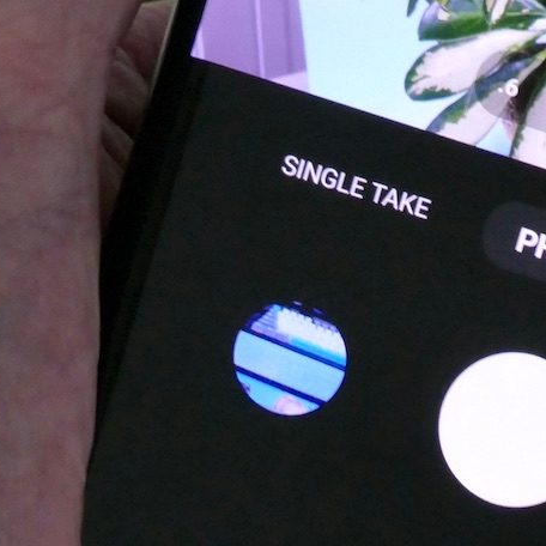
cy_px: 147
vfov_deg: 2.1
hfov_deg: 2.1
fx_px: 14687
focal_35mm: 823
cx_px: 624
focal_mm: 80.51
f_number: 5
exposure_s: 1/13
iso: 1600
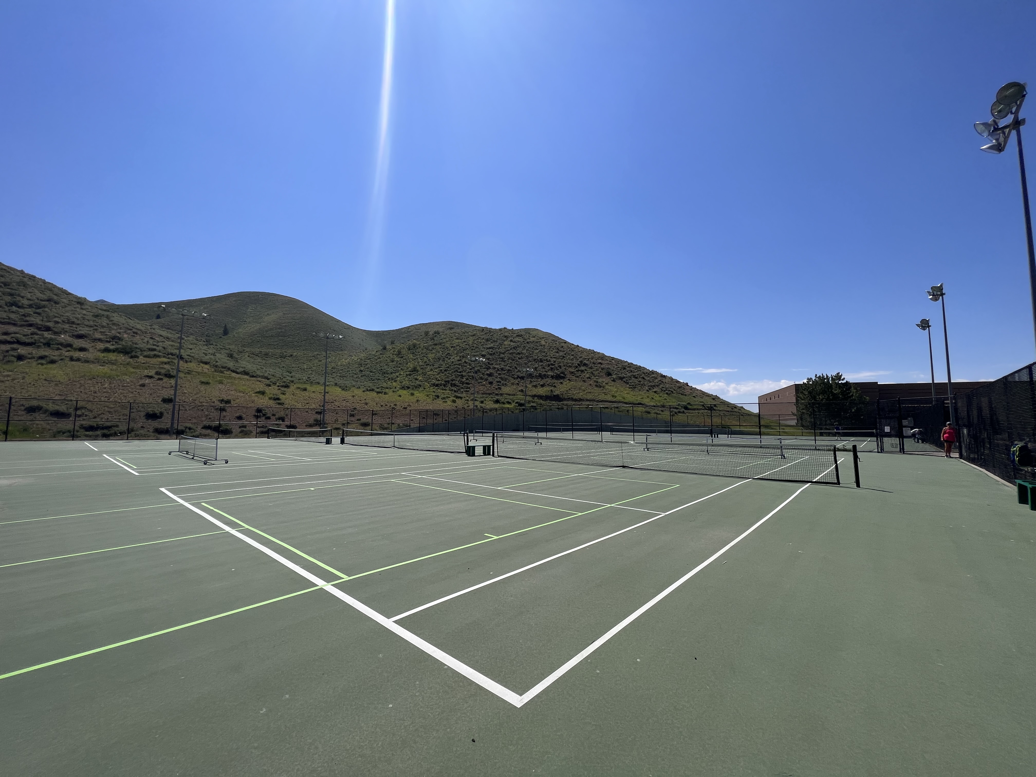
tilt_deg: +5.0
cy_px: 388
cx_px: 518
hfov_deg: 106.2
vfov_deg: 89.9
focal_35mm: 13
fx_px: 389
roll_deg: -1.1
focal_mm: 1.57
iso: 32
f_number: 1.8
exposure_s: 1/2538
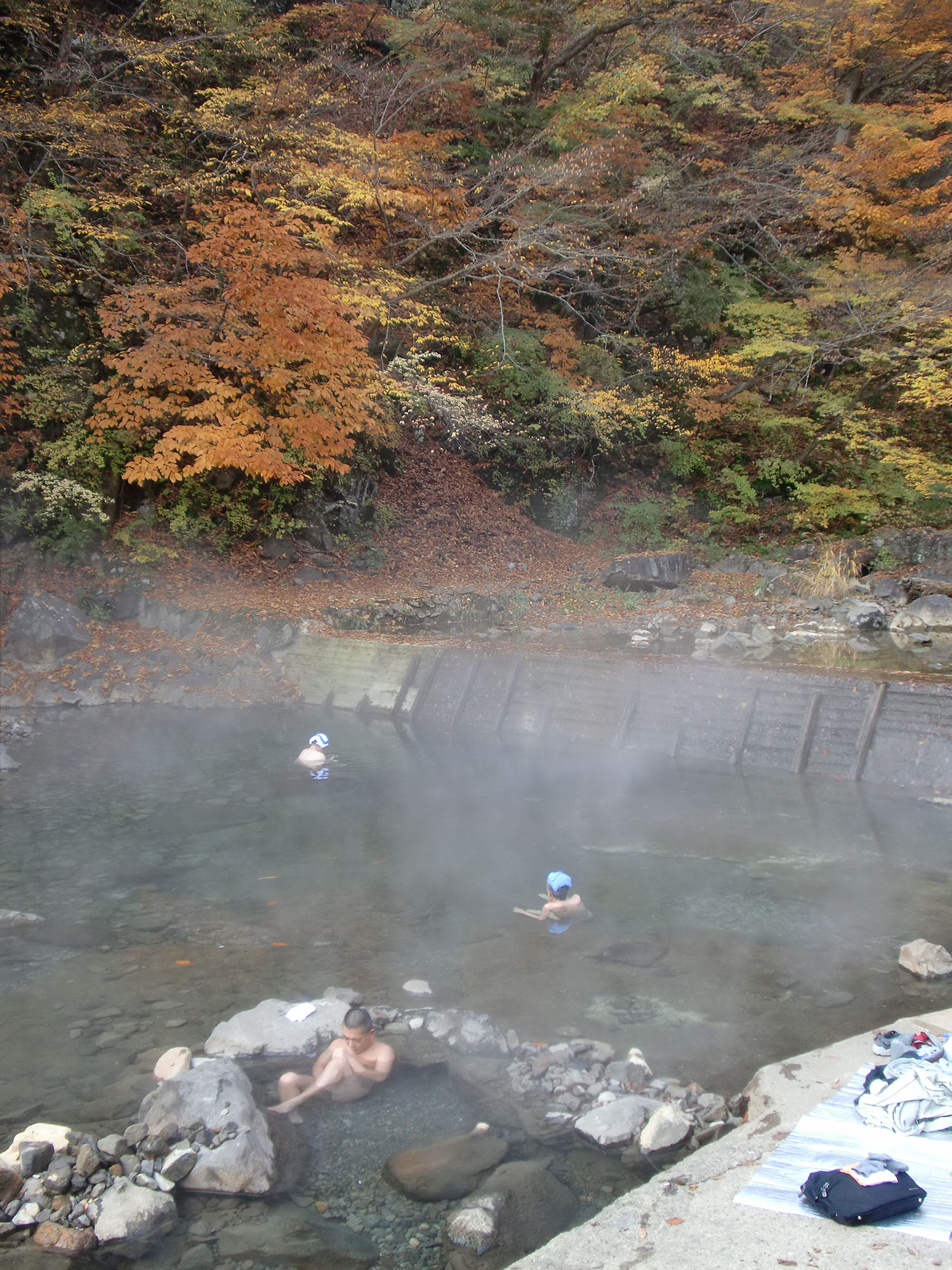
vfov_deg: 47.9
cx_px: 476
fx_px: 1430
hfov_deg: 36.8
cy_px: 635
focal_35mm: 39
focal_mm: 6.51
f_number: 3.1
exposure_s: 1/60
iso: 100
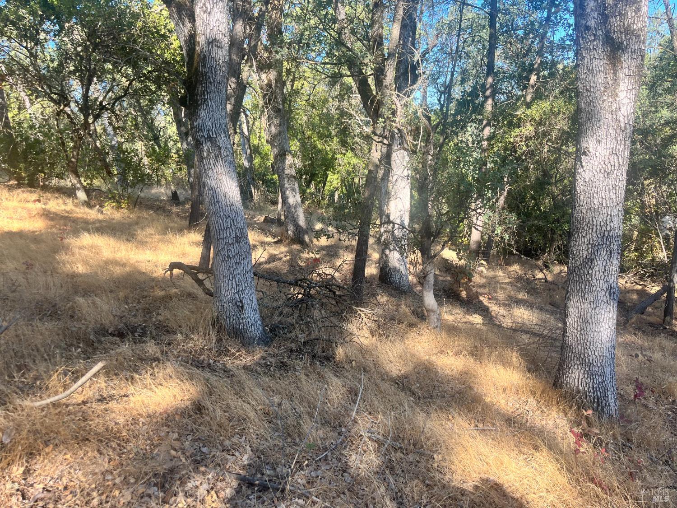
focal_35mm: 26
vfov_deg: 53.1
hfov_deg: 67.3
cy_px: 254
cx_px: 338
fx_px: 508
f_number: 1.6
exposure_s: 1/487
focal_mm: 5.1
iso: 50
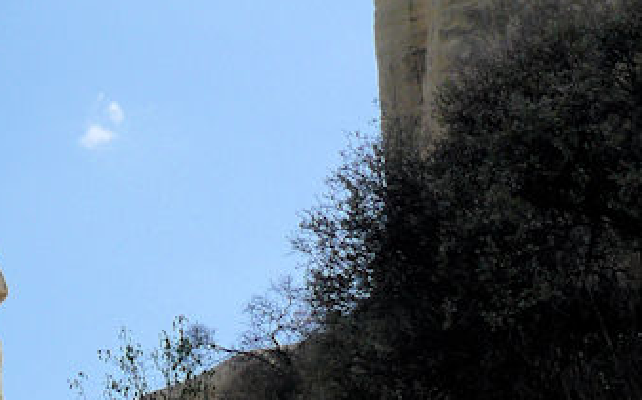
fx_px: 1923
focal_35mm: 110
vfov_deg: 11.8
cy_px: 51
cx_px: -110
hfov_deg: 18.1
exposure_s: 1/400
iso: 100
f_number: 7.1
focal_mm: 7.4
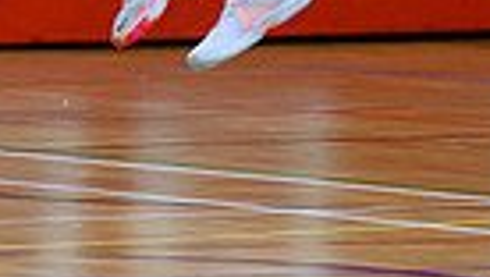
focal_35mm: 1160
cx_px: 150
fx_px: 15089
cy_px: -402
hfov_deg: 1.9
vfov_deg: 1.1
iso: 5000
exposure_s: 1/1000
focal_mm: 200
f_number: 2.8
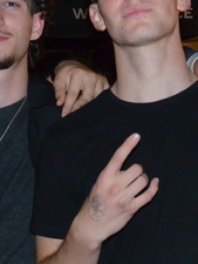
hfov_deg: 16.2
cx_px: 49
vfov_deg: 21.5
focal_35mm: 91
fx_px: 693
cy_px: 147
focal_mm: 18
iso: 3200
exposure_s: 1/60
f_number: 3.5
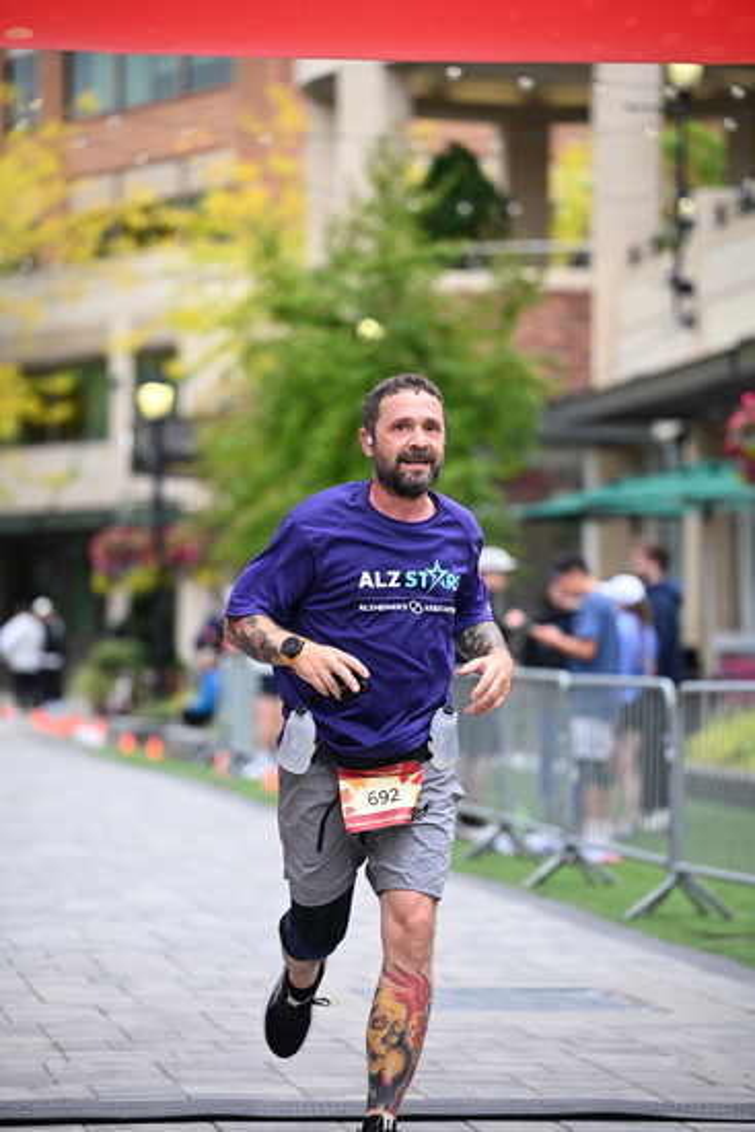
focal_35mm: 125
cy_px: 566
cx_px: 378
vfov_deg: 16.4
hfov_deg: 11.0
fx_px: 3930
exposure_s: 1/2000
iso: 640
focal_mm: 125
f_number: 2.8
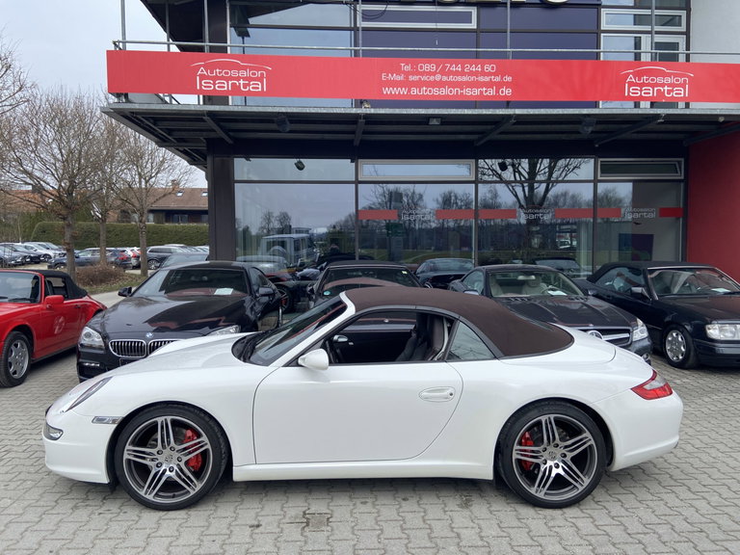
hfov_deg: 67.3
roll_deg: +0.6
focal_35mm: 26
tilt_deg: -3.1
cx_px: 370
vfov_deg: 53.1
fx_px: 556
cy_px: 278
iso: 32
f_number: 1.8
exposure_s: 1/1608
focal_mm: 4.25
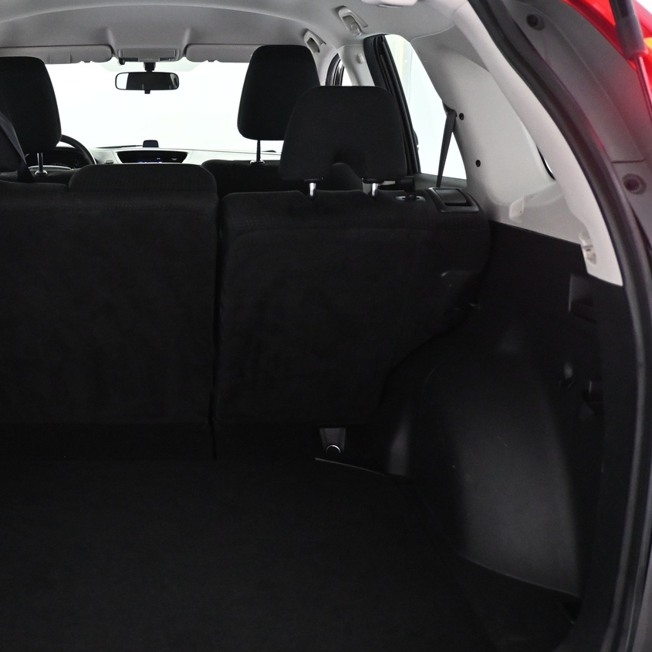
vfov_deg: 38.3
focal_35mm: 44
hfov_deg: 37.2
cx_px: 148
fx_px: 938
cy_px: 349
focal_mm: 18
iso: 3200
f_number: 3.5
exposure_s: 1/80
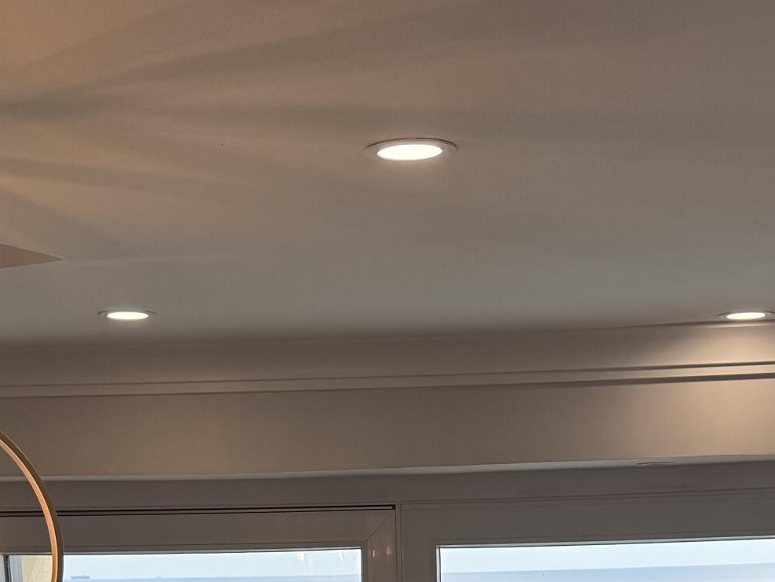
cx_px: 415
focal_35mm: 73
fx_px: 1635
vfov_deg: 18.0
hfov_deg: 26.7
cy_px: 873
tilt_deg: -9.8
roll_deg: +0.5
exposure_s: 1/1032
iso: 100
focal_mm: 6.76
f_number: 1.78
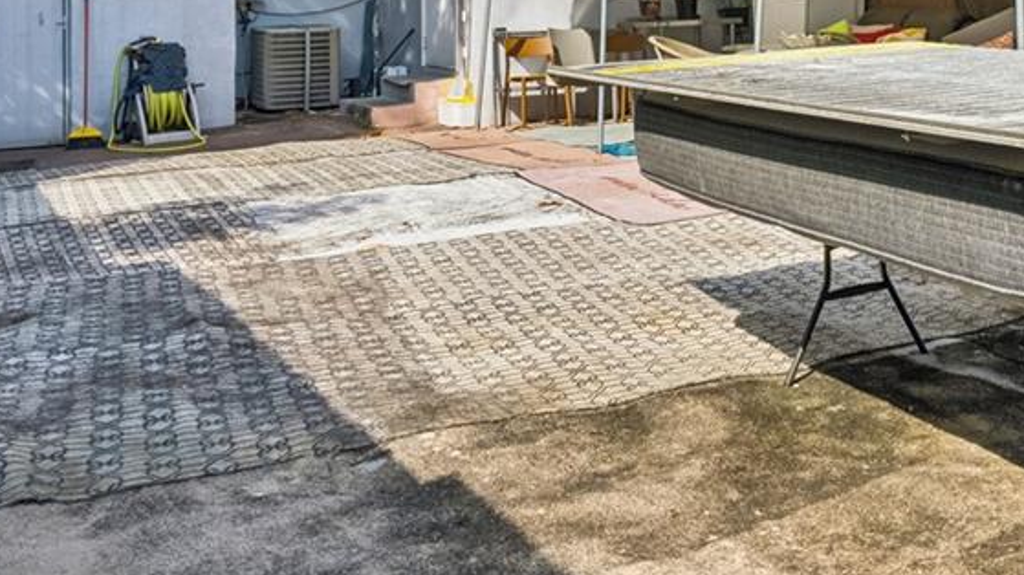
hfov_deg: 44.7
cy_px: 16
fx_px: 1140
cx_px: 887
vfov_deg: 26.9
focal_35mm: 42
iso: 100
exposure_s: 1/320
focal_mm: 14
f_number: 11
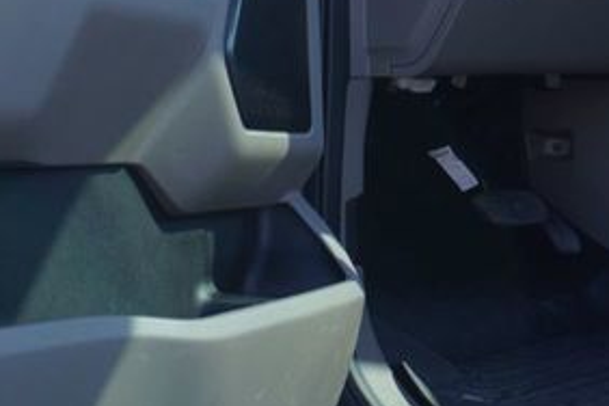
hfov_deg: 18.4
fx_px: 1844
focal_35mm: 109
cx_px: 570
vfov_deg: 12.0
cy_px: -190
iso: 100
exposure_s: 1/125
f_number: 5.6
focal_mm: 20
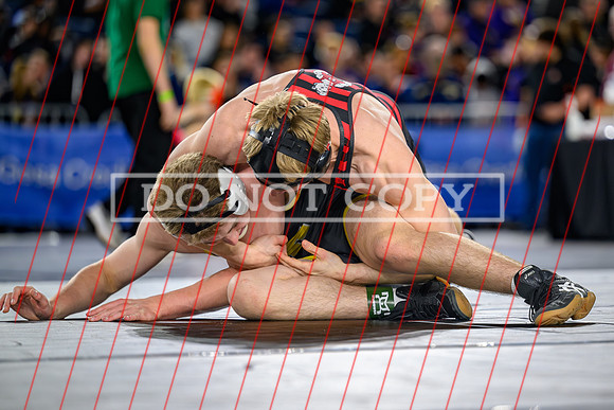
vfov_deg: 7.5
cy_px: 199
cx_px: 368
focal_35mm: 184
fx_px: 3145
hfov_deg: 11.1
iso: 2500
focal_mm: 150
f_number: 2.8
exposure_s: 1/800
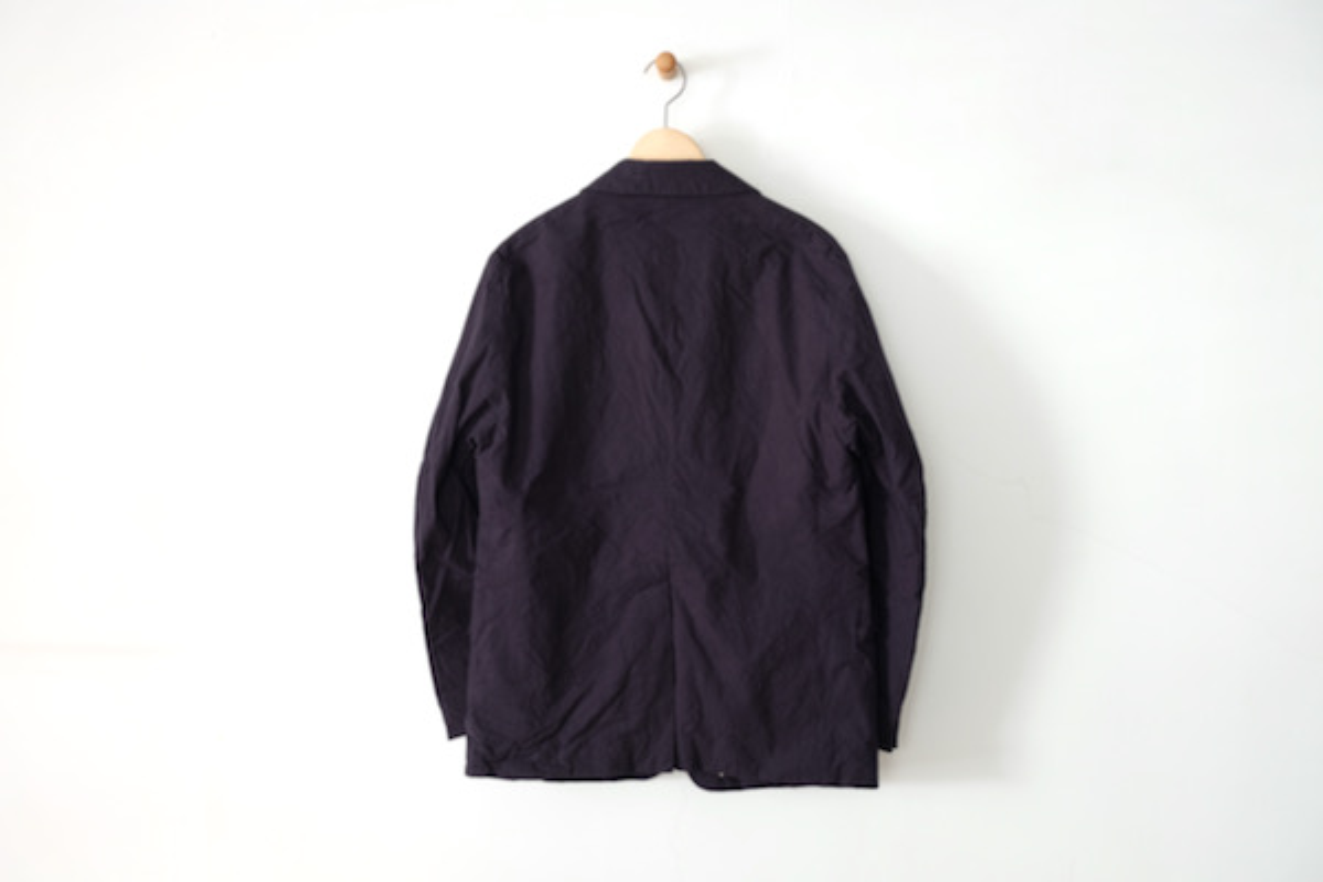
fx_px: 1323
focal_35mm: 36
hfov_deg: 53.1
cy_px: 441
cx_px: 662
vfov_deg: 36.9
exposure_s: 1/5
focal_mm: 24.3
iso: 200
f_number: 3.2
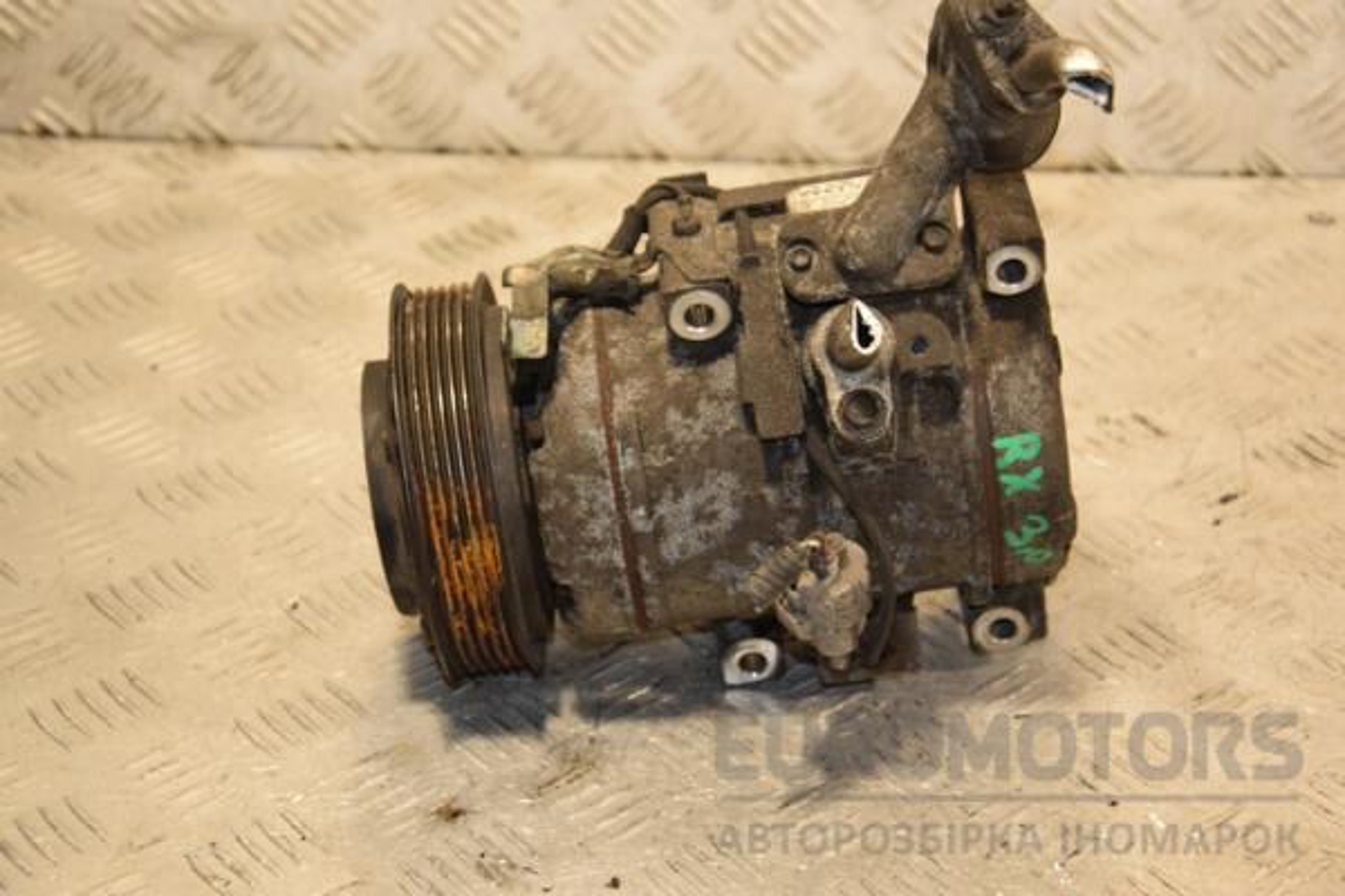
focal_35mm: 87
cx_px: 672
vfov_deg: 15.7
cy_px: 448
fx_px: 3250
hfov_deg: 23.4
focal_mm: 58
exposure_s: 1/125
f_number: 5
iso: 800
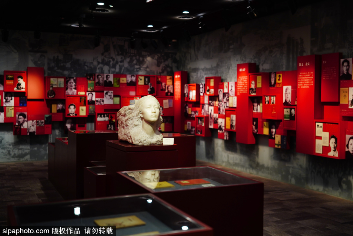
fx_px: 392
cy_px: 118
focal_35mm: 40
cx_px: 176
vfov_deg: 33.4
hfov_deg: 48.5
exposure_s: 1/100
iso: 800
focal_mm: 40
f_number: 2
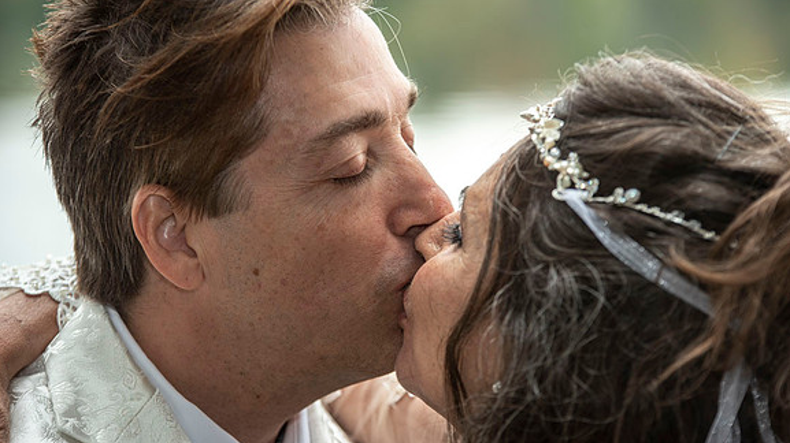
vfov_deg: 6.2
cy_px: 240
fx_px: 4083
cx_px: 396
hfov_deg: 11.1
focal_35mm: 195
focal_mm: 185
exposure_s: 1/200
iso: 160
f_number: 5
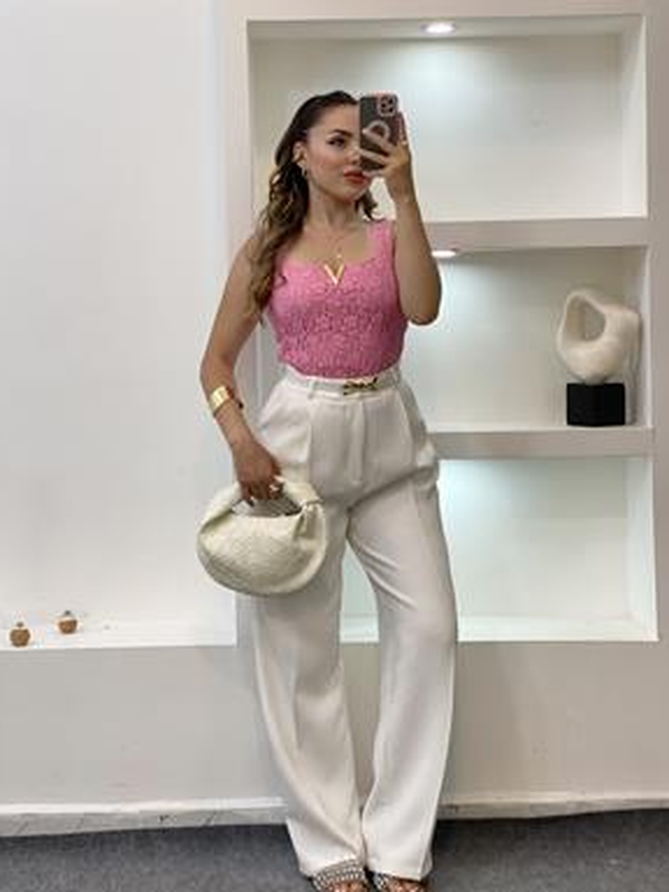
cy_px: 459
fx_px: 1443
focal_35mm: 56
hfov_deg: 26.1
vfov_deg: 34.3
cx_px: 332
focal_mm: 6
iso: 64
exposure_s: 1/100
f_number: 2
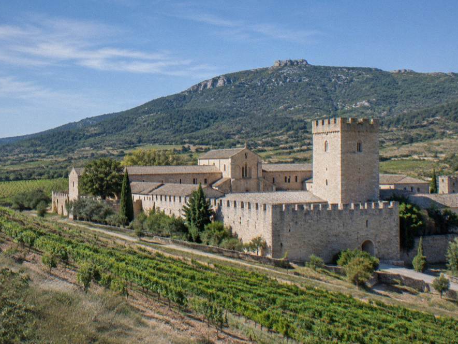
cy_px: 172
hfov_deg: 49.0
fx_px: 503
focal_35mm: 38
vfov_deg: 37.7
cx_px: 234
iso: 400
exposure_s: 1/500
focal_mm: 35
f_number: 7.1
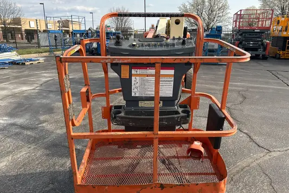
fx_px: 225
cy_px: 95
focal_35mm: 28
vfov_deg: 46.4
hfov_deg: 65.5
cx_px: 145
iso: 50
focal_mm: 5.7
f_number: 1.5
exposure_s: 1/2299
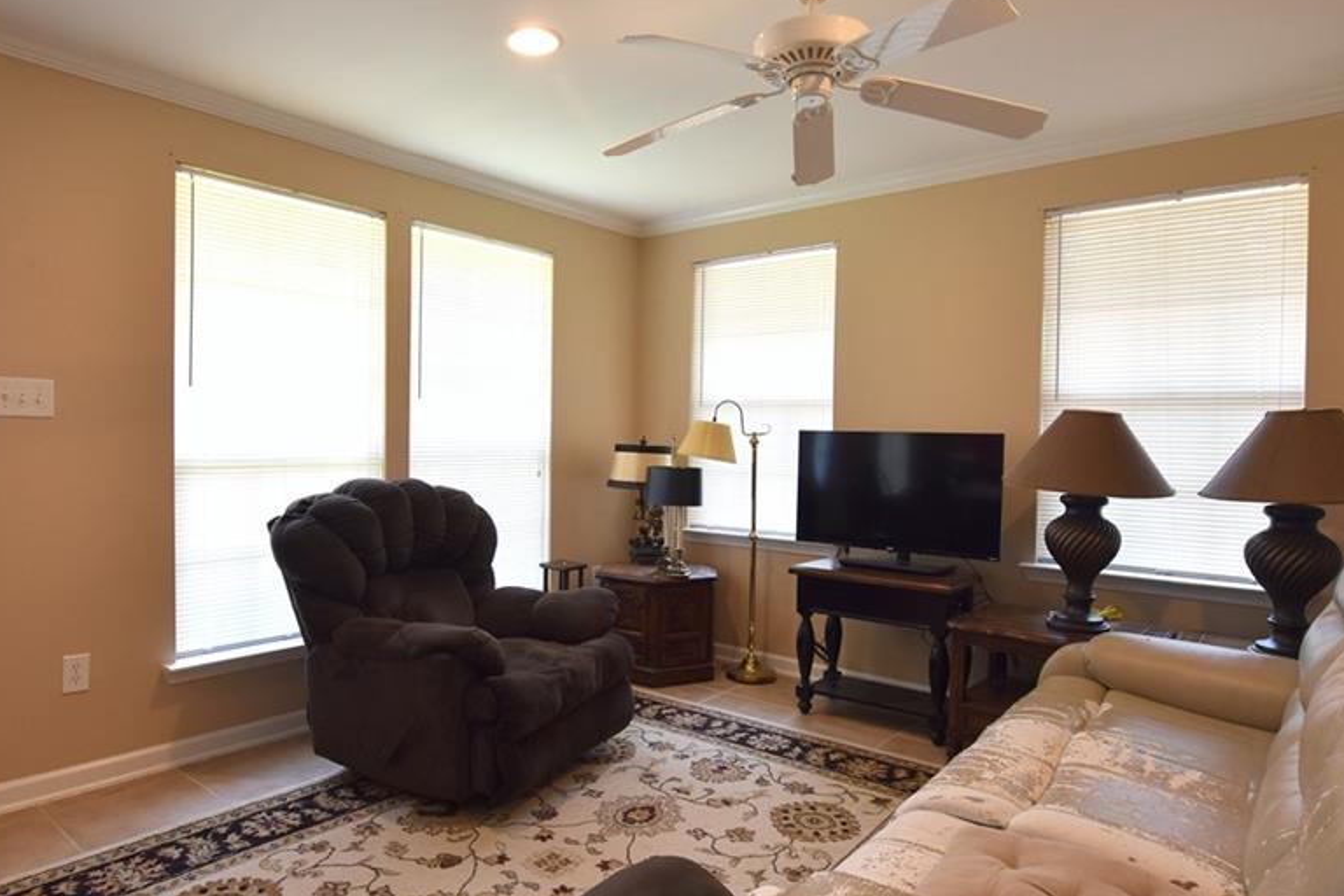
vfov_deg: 61.9
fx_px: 747
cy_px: 444
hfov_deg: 83.8
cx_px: 623
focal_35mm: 20
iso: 400
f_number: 4.5
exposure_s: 1/80
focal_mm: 10
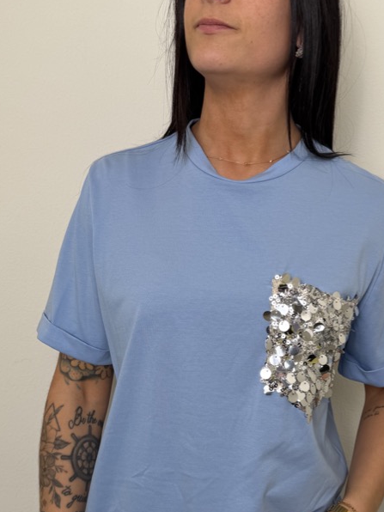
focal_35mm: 43
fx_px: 636
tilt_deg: -9.5
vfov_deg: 43.6
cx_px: 228
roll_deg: -4.6
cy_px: 310
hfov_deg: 33.5
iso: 64
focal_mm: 6.76
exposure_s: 1/270
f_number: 1.78
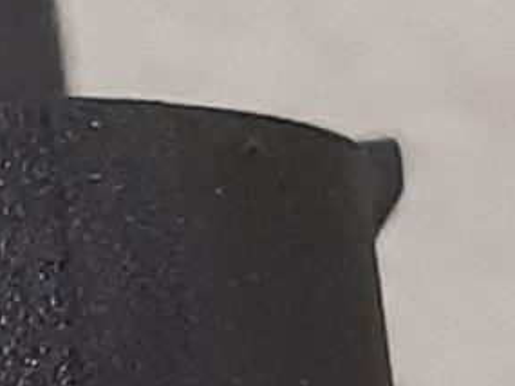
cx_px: -249
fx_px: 2783
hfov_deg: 10.2
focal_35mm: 187
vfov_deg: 7.8
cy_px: 561
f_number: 1.7
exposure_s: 1/50
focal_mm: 3.93
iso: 160
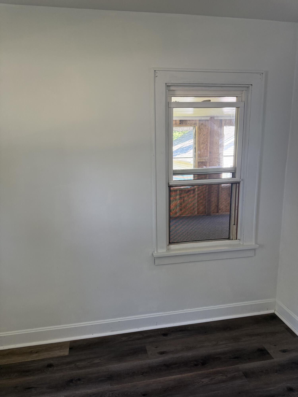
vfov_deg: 71.6
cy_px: 198
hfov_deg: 56.8
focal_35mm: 24
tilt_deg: -11.0
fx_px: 275
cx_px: 149
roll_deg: +0.5
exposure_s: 1/88
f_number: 1.78
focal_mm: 6.76
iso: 200
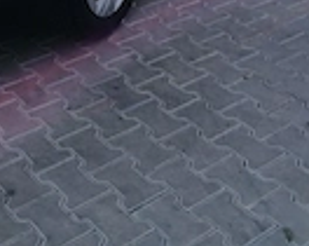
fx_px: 703
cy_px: -190
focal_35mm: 77
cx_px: 80
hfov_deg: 24.5
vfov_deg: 16.7
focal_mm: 3.98
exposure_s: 1/1250
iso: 20
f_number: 1.8
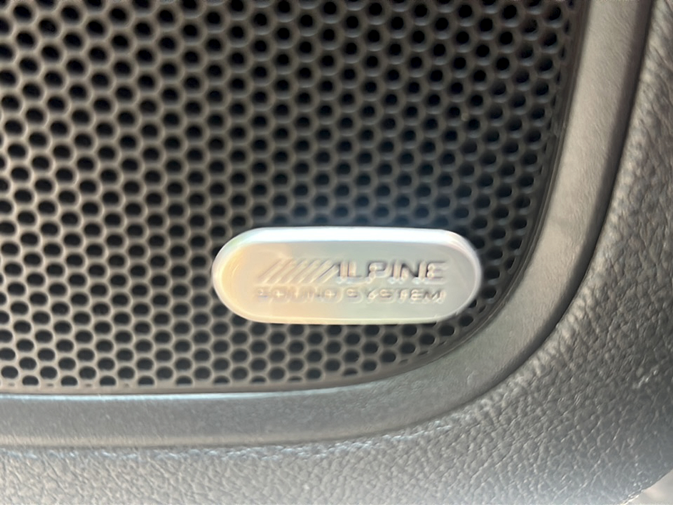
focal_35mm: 36
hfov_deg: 51.4
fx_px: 700
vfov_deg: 39.7
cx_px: 336
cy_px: 252
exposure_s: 1/76
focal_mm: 6.86
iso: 160
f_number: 1.78
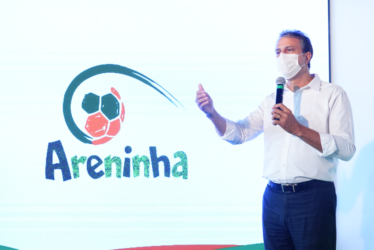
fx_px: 738
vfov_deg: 19.2
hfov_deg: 28.4
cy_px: 125
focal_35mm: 71
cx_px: 187
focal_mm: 71
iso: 4000
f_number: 6.3
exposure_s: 1/125
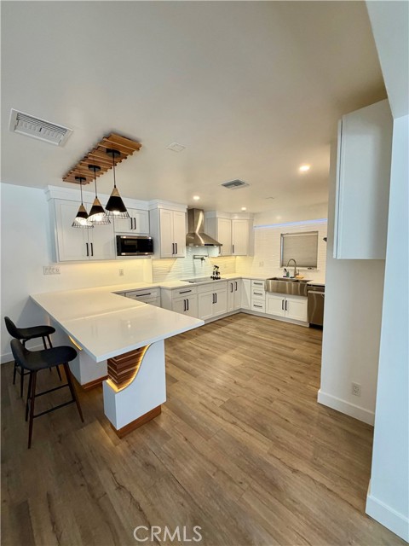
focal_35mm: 14
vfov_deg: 102.1
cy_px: 273
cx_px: 204
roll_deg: -0.3
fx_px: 221
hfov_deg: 85.7
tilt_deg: -6.9
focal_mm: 2.22
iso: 200
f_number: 2.2
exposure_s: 1/60
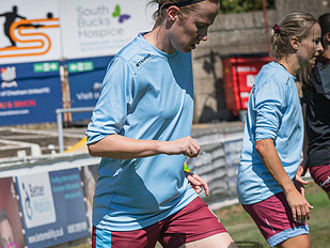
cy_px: 229
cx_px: 83
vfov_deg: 5.9
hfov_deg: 7.8
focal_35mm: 252
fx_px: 2403
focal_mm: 65
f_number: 4
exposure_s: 1/3200
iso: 200
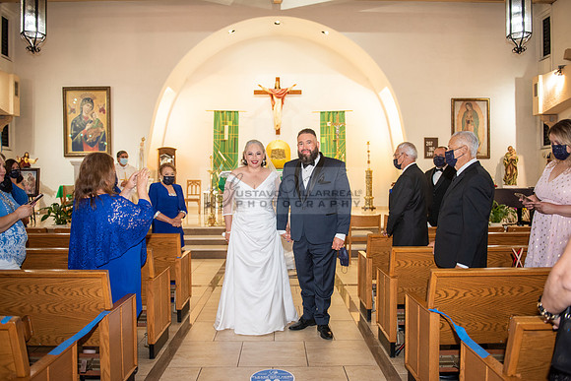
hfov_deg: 67.4
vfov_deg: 48.0
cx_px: 286
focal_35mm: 27
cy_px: 190
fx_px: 428
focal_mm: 26
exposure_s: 1/160
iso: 1000
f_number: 2.8
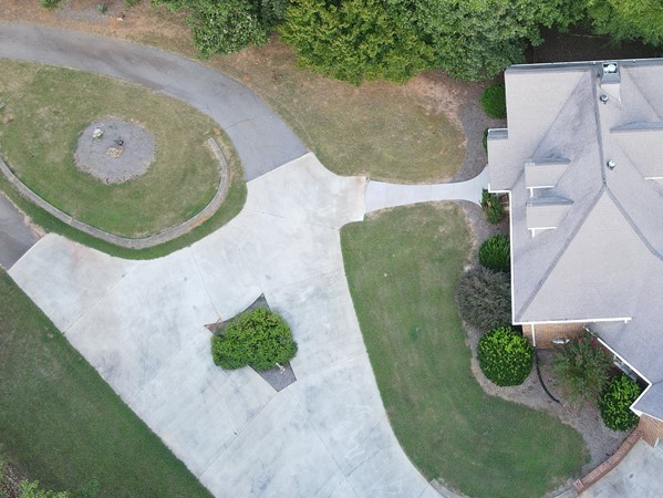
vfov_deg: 34.7
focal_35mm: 41
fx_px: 786
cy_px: 155
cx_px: 522
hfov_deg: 43.8
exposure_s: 1/15
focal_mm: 4.5
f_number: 2.8
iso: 100
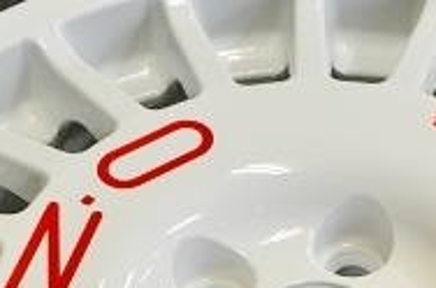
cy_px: 393
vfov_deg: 10.1
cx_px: 350
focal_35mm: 131
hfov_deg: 15.6
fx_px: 1581
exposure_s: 1/125
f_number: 5.6
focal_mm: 26
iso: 3200
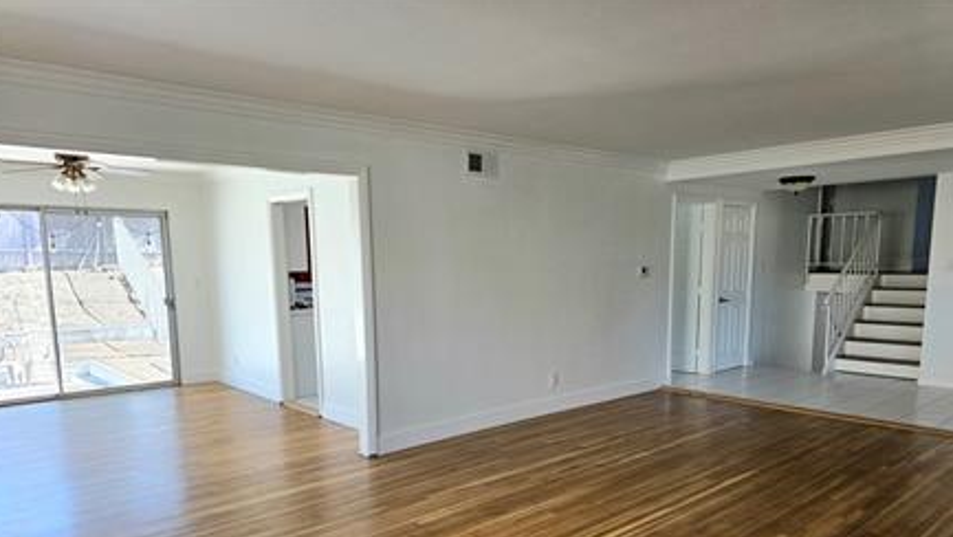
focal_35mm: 26
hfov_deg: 71.9
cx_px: 480
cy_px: 362
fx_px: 657
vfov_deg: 43.8
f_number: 1.7
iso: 40
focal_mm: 6.3
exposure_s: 1/182
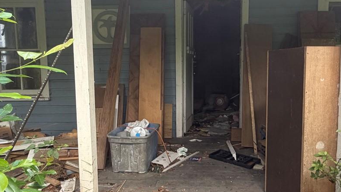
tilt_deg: -5.0
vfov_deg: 37.8
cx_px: 196
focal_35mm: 31
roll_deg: +0.4
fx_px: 280
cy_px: 87
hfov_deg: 62.3
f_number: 2.2
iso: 200
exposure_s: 1/121
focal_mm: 2.22
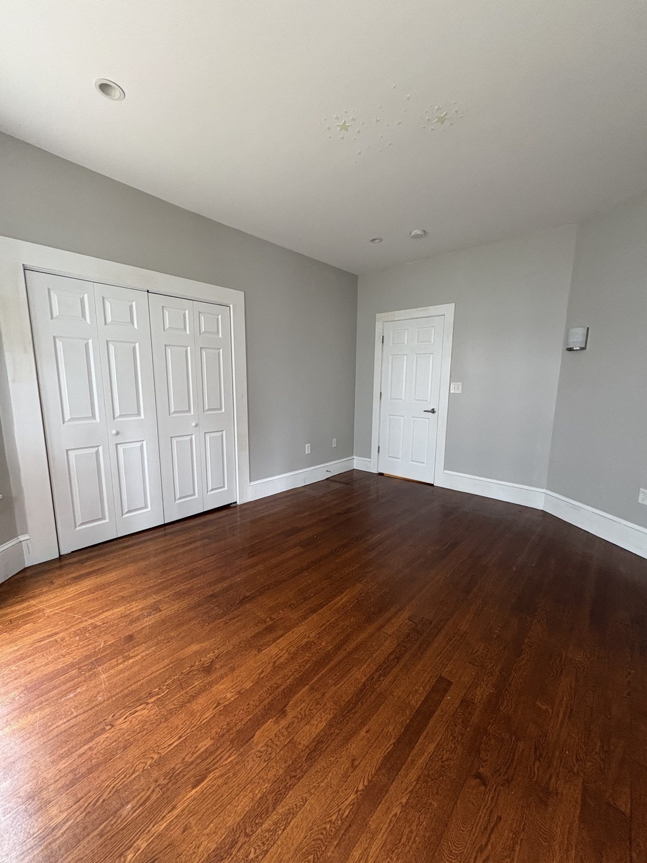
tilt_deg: -8.1
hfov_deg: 85.7
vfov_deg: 102.1
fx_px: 349
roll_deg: -0.2
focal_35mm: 14
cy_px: 432
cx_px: 324
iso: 400
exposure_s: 1/60
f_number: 2.2
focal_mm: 2.22
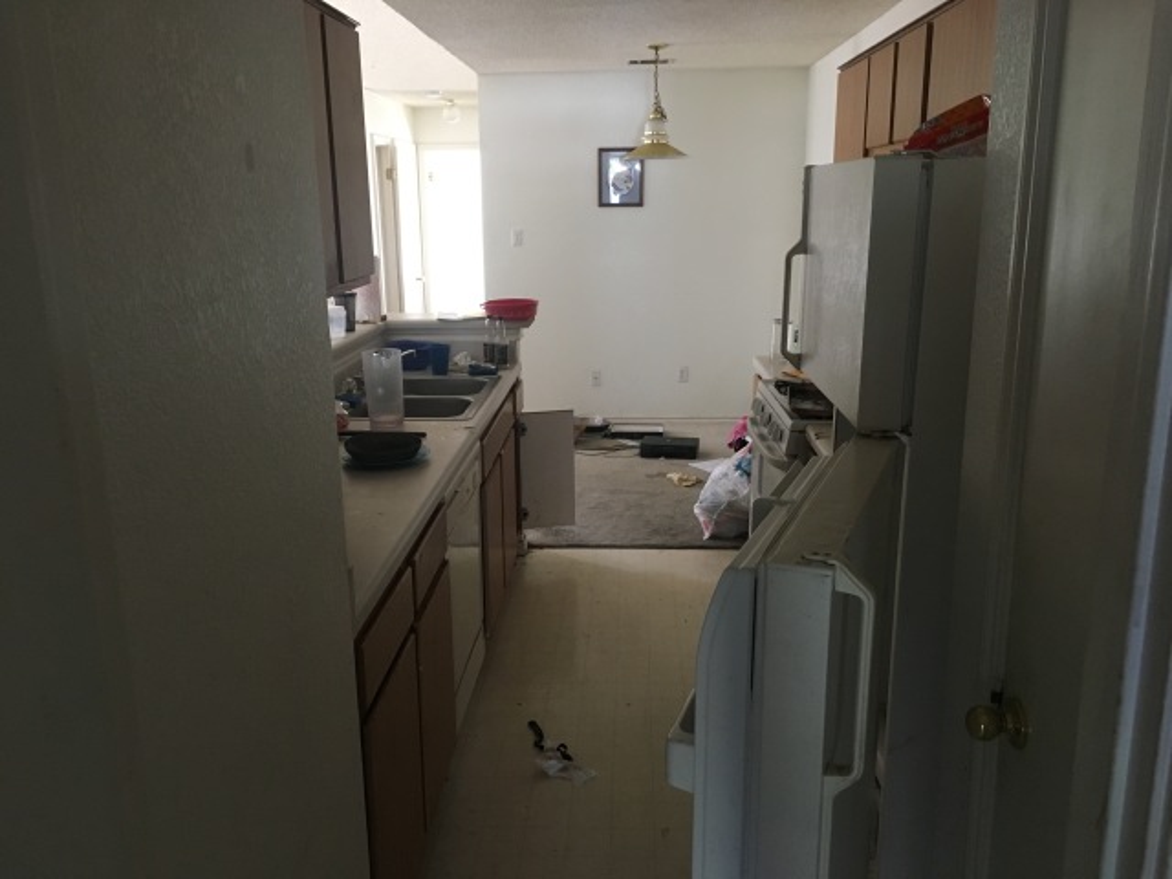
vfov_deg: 48.2
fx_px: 982
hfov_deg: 61.7
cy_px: 440
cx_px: 586
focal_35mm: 29
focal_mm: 4.15
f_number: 2.2
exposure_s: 1/24
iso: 200
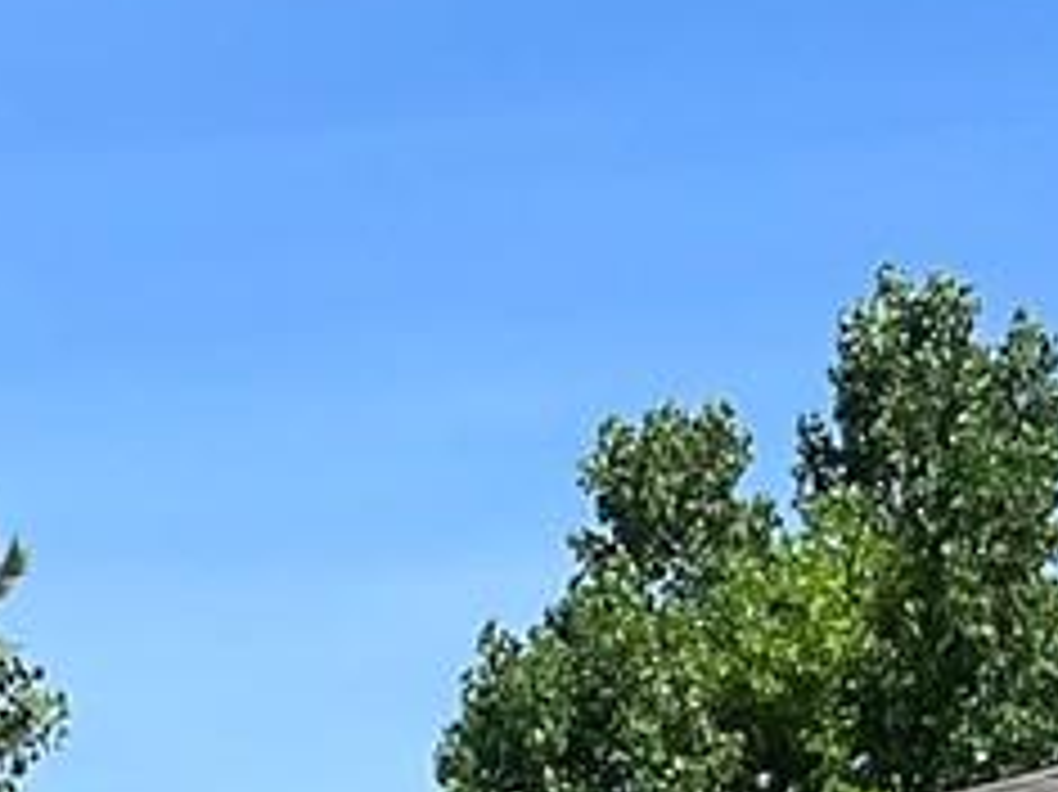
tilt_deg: -8.0
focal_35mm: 177
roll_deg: +0.2
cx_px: -1261
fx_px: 5407
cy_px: 2277
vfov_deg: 7.5
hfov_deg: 10.1
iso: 50
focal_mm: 5.1
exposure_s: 1/2967
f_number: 1.6
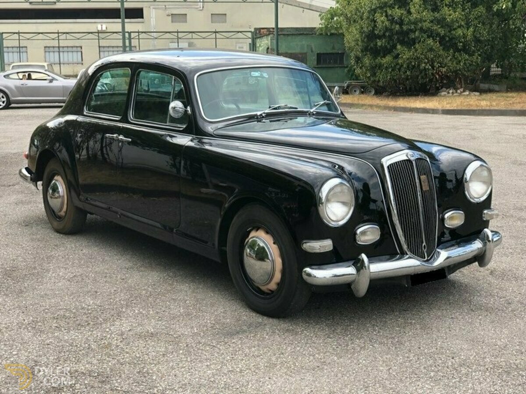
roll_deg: +1.9
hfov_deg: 36.8
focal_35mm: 52
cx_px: 263
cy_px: 197
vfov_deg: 28.0
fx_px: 790
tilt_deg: -9.4
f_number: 2.4
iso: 16
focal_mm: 6
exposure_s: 1/282
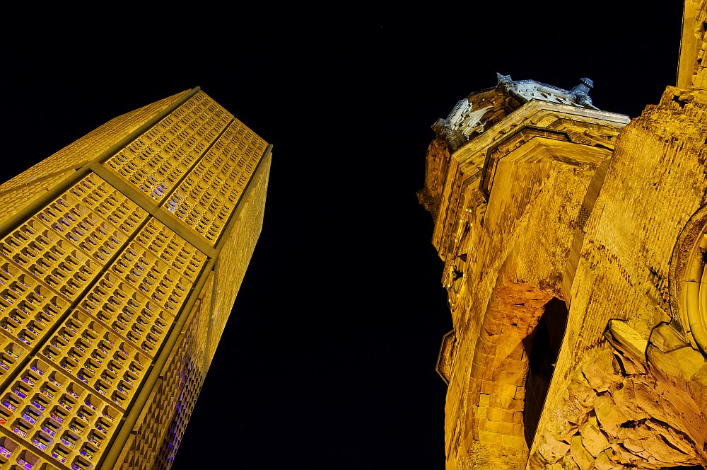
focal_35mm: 38
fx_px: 735
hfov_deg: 51.3
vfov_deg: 35.4
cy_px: 235
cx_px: 354
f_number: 10
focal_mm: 25
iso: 200
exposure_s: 6
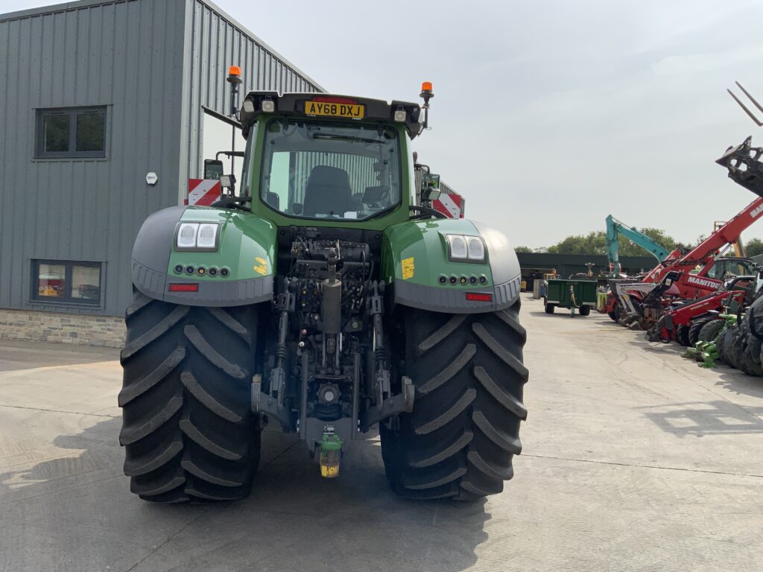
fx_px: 639
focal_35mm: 29
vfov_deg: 48.2
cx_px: 382
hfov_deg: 61.7
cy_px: 286
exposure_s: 1/2959
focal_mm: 3
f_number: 1.8
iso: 20
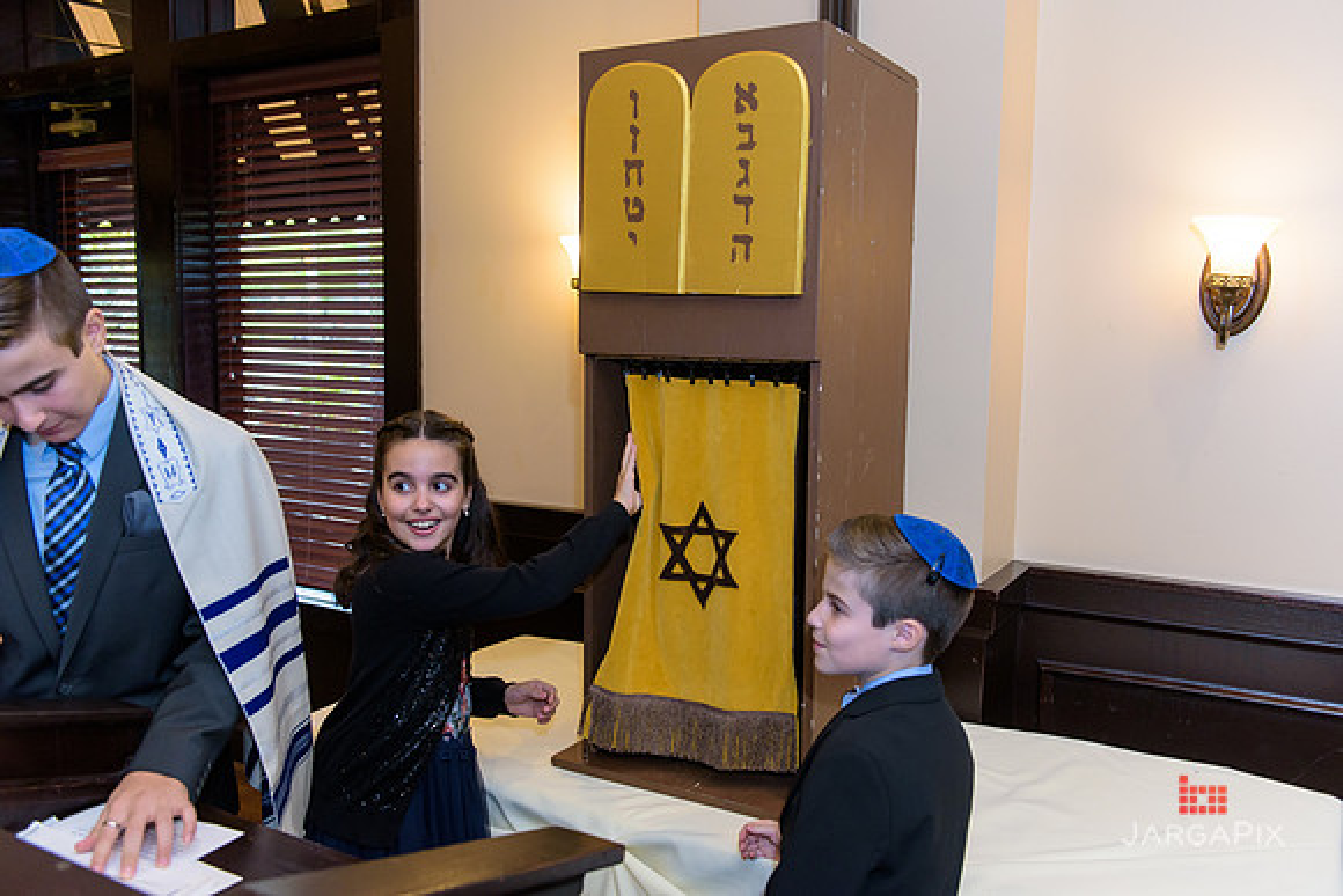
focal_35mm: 31
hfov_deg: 60.3
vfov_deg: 42.3
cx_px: 672
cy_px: 448
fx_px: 1157
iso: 1250
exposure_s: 1/125
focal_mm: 31
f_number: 3.2
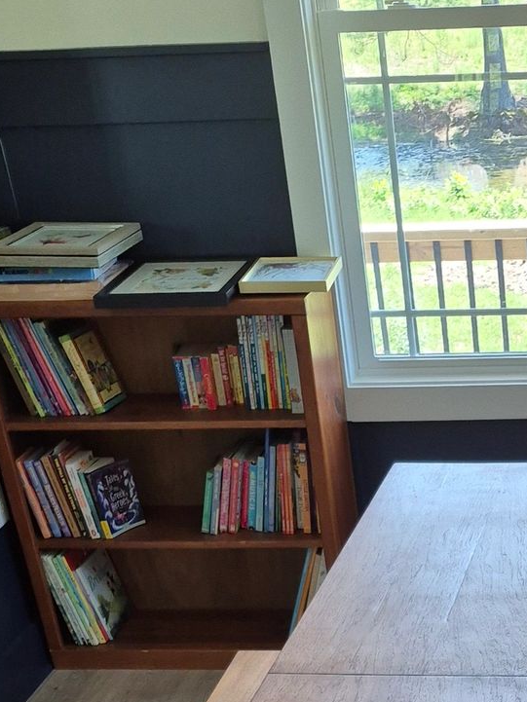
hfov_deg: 20.5
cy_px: 968
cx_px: 596
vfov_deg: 24.1
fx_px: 1380
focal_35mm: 68
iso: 160
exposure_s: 1/180
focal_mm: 5.4
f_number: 1.8
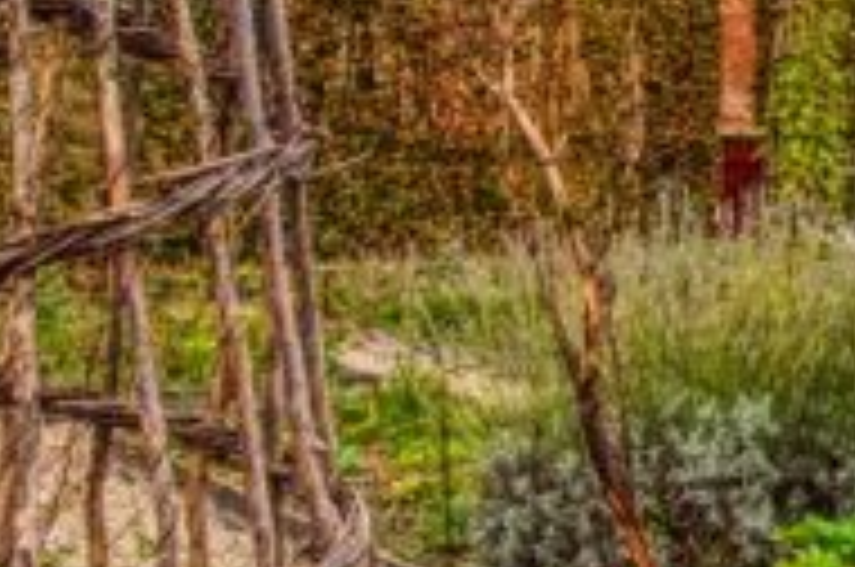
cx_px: 1188
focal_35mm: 81
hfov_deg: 21.9
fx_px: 1920
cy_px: 227
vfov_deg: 16.8
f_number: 11
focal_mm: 10
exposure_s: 1/1.67
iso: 100
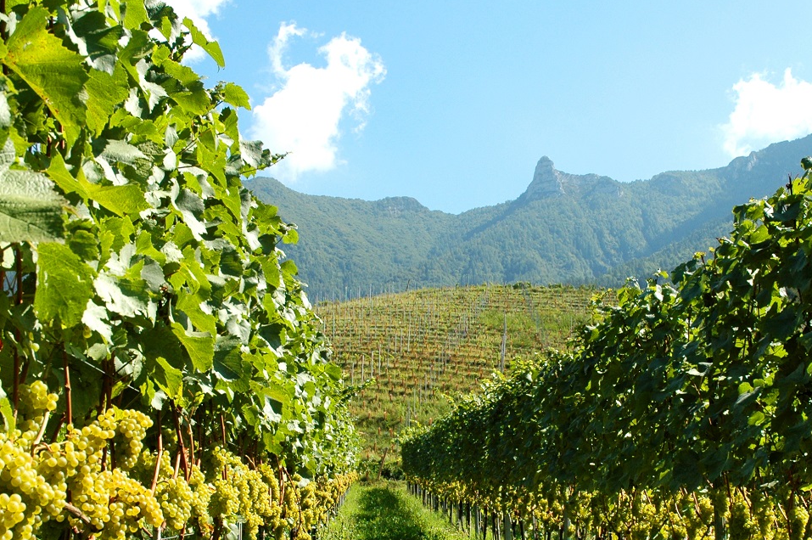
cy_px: 366
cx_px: 472
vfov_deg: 22.9
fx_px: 1325
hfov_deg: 34.0
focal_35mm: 59
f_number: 7.1
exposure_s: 1/400
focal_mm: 25
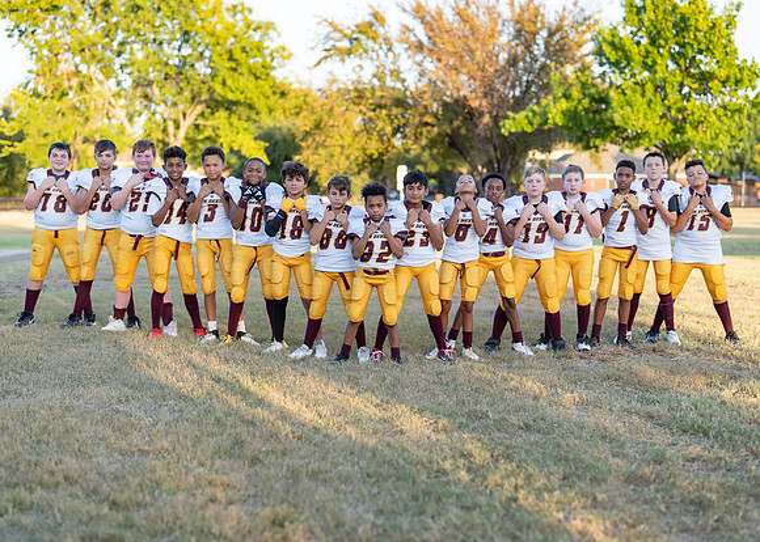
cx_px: 386
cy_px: 294
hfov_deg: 33.3
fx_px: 1272
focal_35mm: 59
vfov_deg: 24.1
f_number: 1.6
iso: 100
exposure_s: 1/800
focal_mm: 50
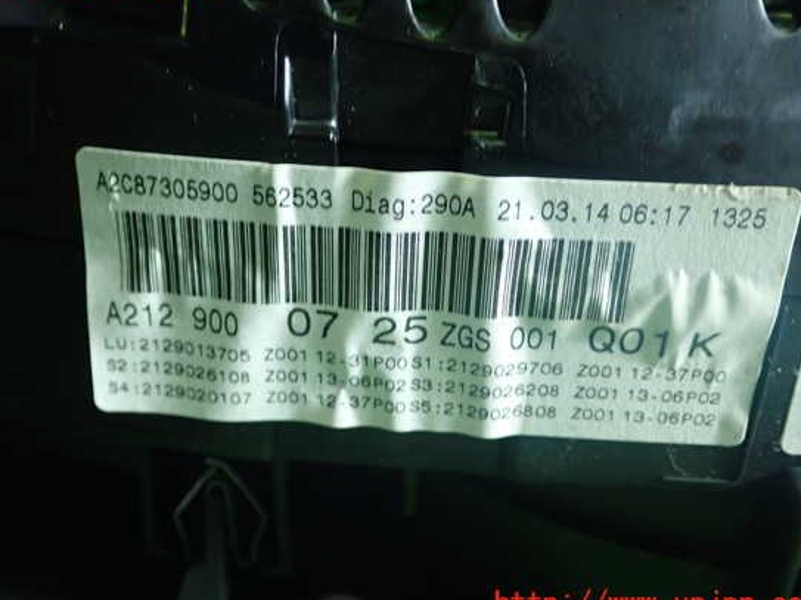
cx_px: 385
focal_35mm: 42
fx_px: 972
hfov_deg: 44.8
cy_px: 292
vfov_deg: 34.3
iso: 400
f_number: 2.7
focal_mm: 6.83
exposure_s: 1/40
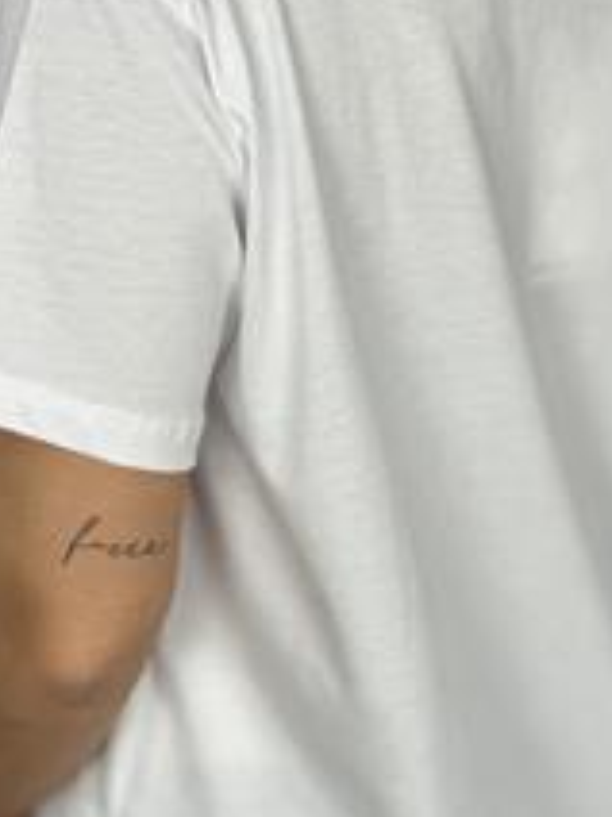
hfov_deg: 9.9
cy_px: 461
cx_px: 396
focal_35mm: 150
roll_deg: -0.6
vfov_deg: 13.2
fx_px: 3536
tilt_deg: -17.6
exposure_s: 1/100
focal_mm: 9
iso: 100
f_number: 2.8
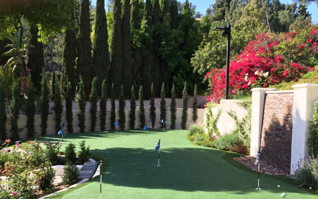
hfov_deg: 55.2
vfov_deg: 36.2
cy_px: 116
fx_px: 303
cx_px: 174
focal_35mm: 35
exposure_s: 1/774
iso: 32
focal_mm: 4.12
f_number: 2.2
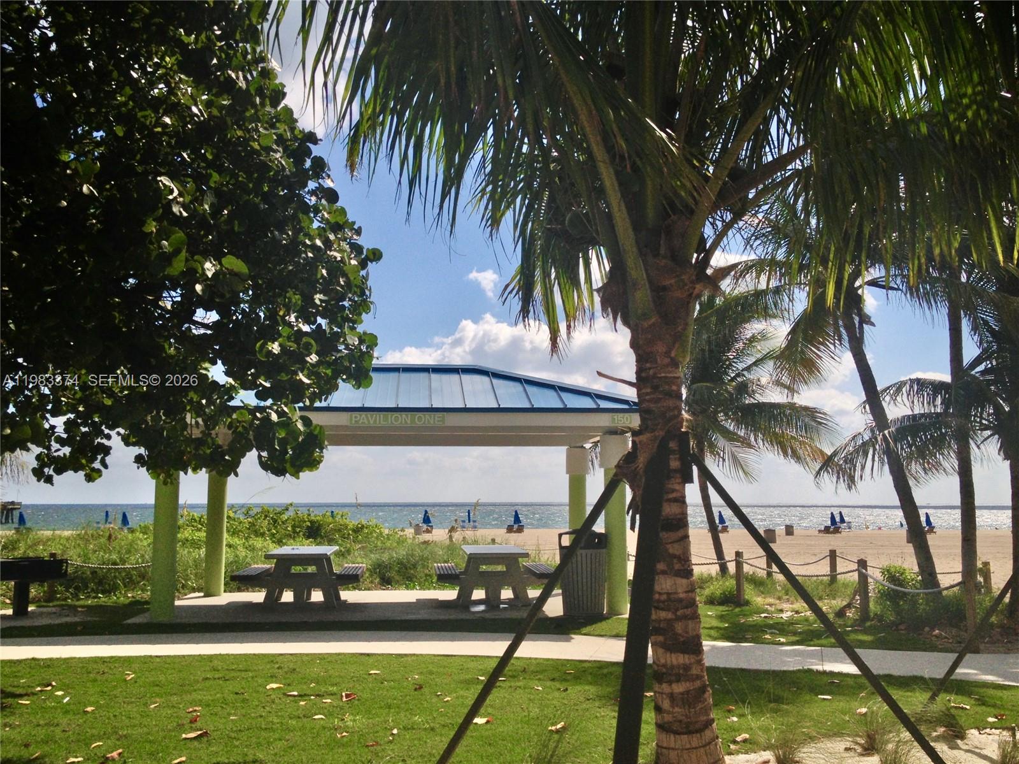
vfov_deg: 40.7
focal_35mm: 35
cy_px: 382
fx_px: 1030
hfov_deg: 52.6
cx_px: 510
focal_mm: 4.28
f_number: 2.4
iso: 50
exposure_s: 1/4608
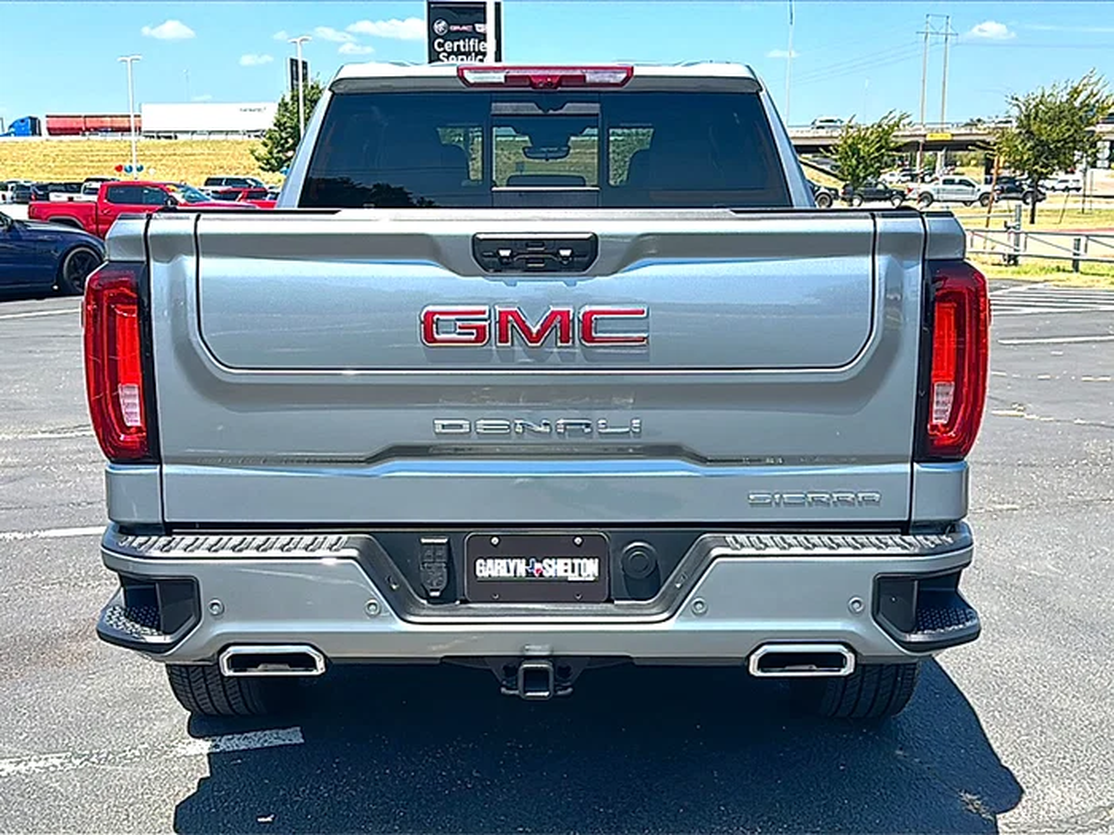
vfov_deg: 37.7
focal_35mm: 38
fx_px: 1223
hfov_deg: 49.0
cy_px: 418
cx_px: 557
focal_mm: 6.86
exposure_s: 1/2817
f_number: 1.78
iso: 80
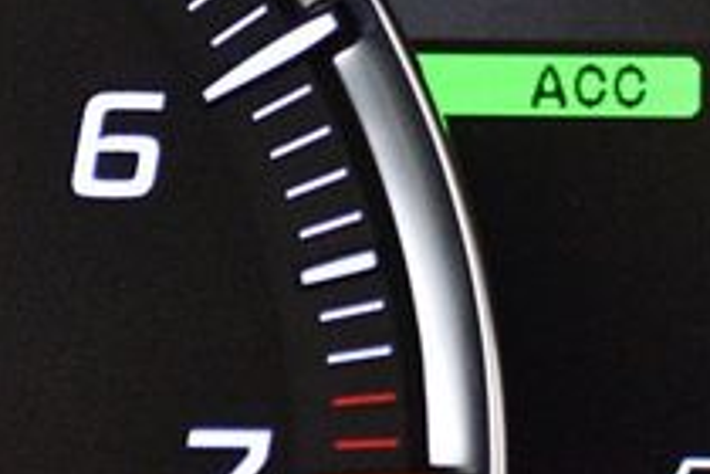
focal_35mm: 250
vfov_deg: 5.4
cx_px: 720
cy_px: -237
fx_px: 4930
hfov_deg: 8.2
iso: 10000
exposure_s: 1/60
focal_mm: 55
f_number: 5.6
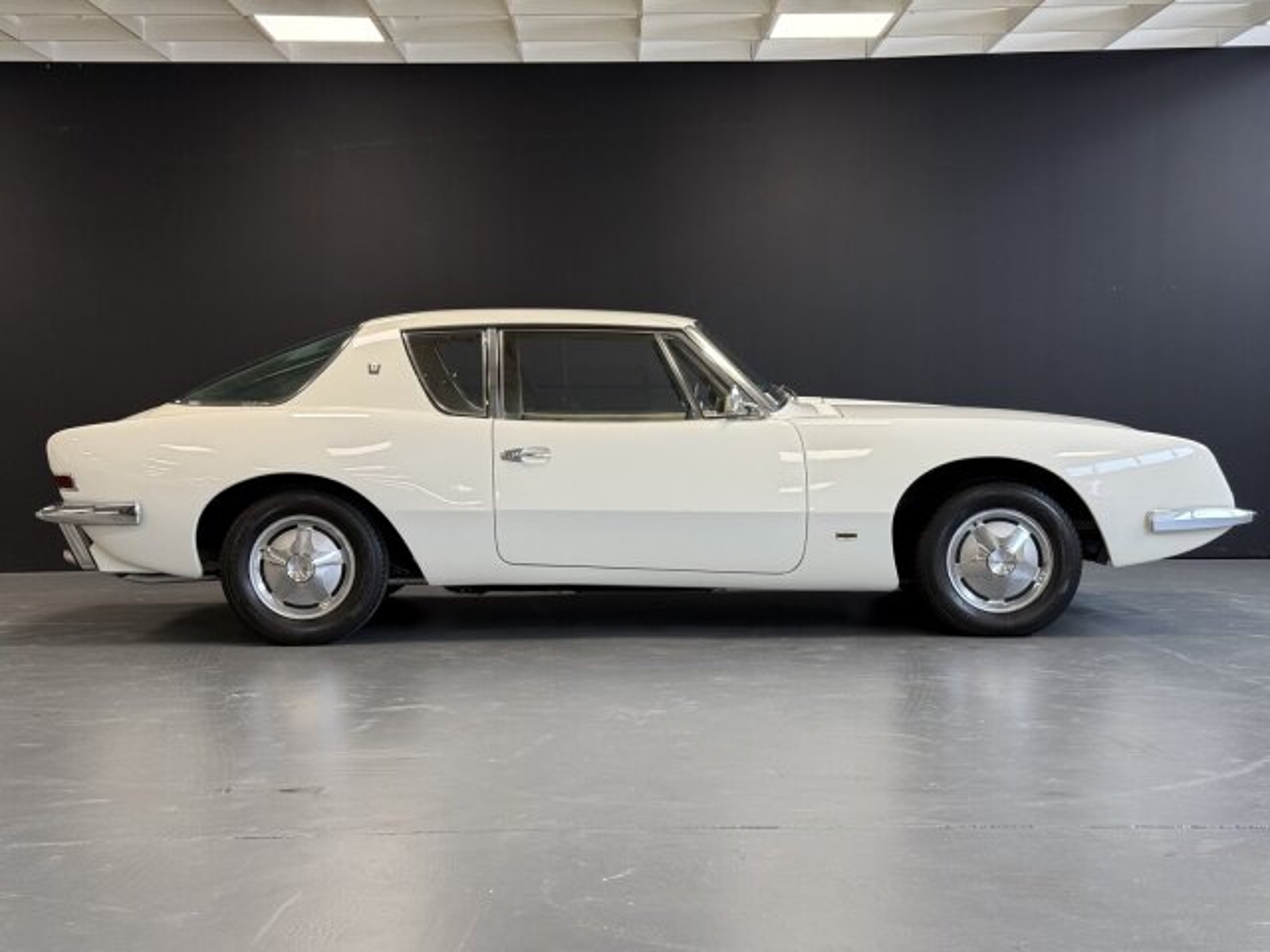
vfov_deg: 30.3
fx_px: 1761
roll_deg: +0.8
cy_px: 476
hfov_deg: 39.7
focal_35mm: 48
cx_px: 635
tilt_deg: -3.0
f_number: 1.78
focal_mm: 6.76
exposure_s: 1/64
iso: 100
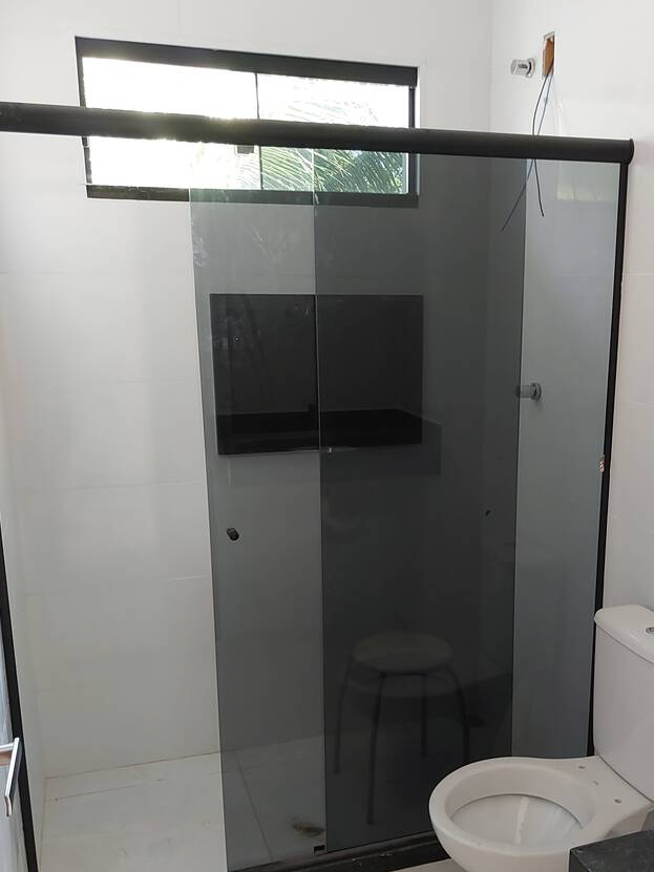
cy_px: 490
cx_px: 400
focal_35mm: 39
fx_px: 983
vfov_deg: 47.8
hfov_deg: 36.6
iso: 250
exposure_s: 1/30
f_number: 1.8
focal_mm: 4.6
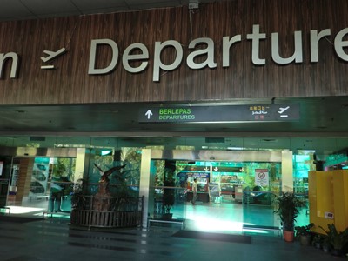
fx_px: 312
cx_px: 174
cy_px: 130
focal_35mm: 31
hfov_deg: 58.4
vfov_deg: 45.4
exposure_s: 1/60
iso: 64
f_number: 2.9
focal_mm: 5.64
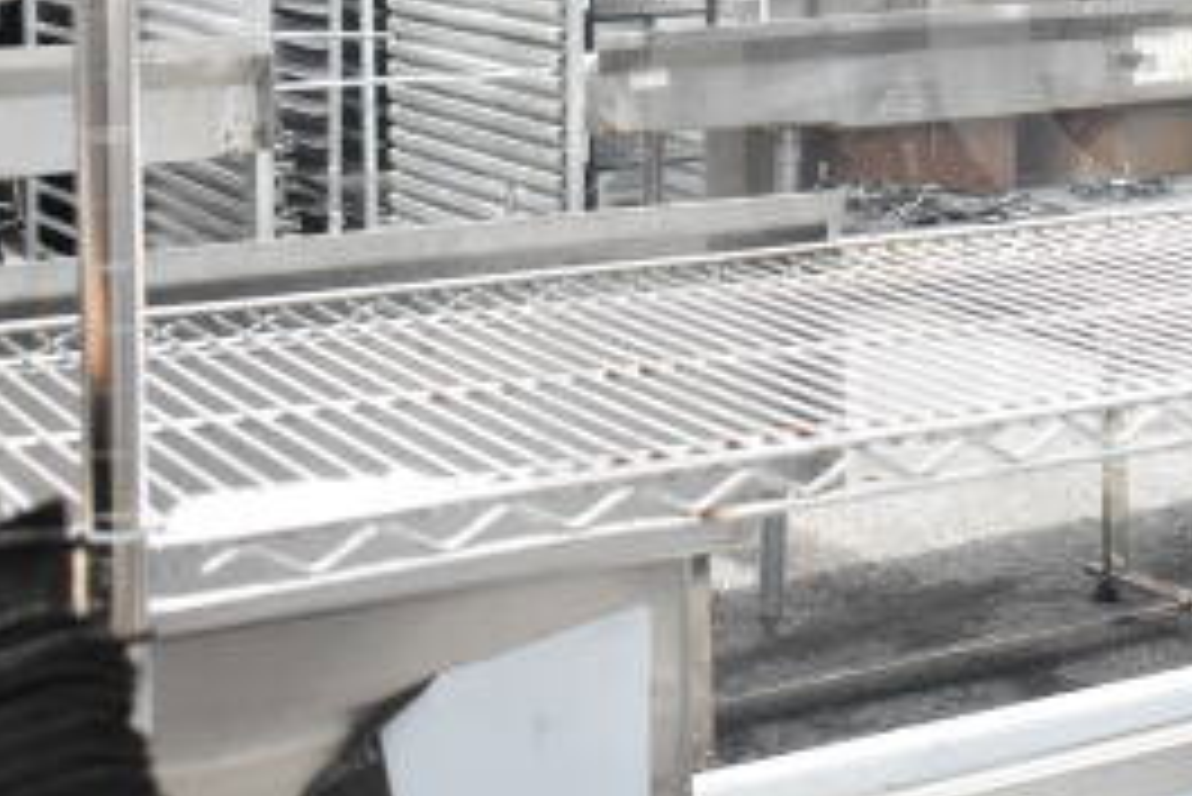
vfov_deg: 16.3
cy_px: 137
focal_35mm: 83
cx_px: 1035
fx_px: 2750
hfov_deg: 23.9
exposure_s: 1/4000
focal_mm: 24
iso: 1600
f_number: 4
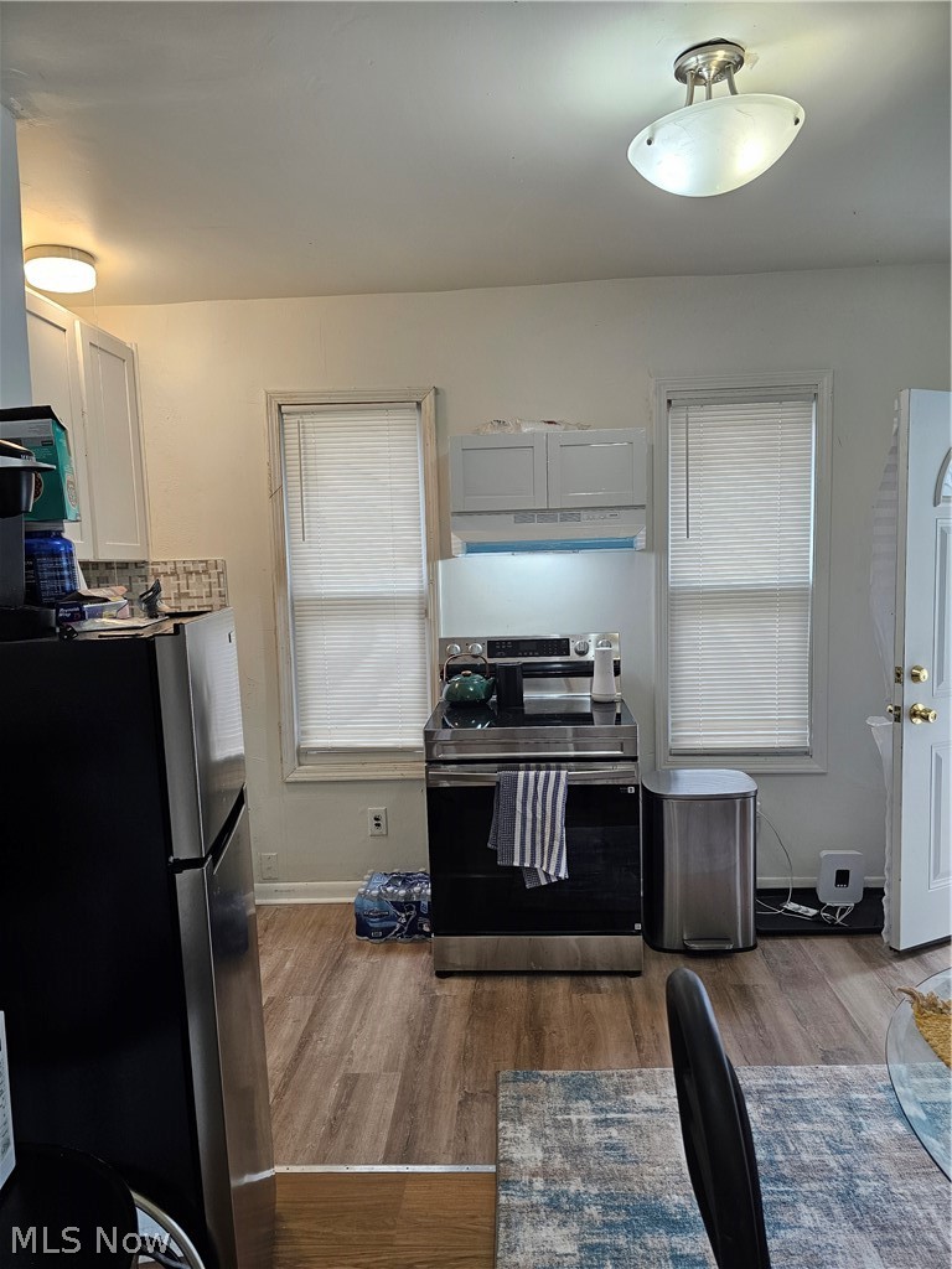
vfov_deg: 73.9
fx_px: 843
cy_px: 634
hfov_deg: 58.9
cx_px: 476
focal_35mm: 23
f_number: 1.7
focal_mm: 6.3
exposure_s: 1/120
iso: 125
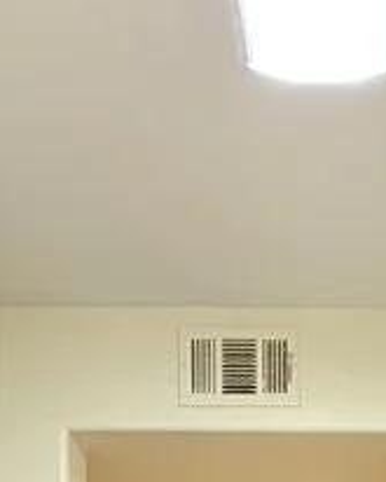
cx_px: 372
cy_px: 781
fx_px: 970
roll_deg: +0.3
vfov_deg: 21.7
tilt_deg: -1.6
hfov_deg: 21.8
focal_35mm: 68
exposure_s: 1/120
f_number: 2.2
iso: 160
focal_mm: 2.22
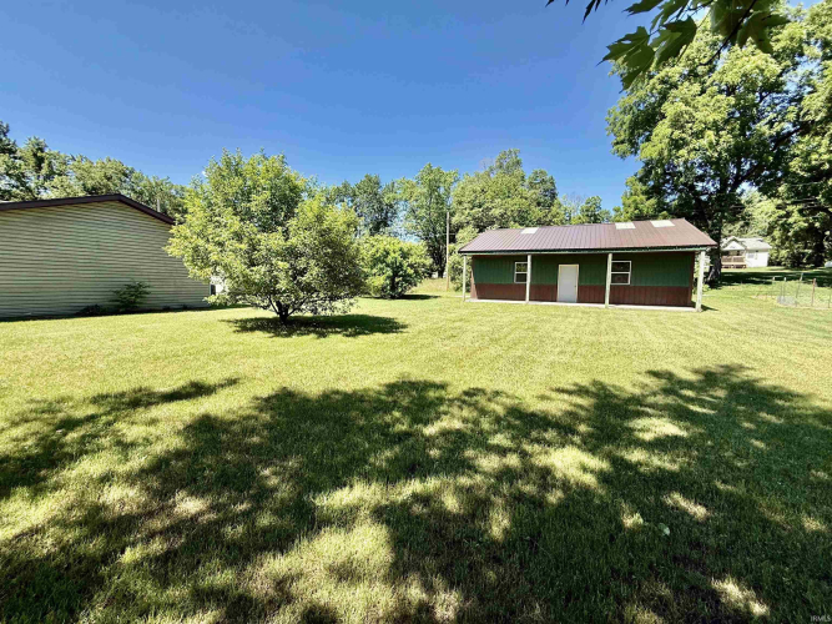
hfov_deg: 102.1
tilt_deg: -4.8
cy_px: 312
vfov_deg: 85.7
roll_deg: -1.5
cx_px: 416
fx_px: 336
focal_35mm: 14
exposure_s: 1/841
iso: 50
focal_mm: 2.22
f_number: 2.2
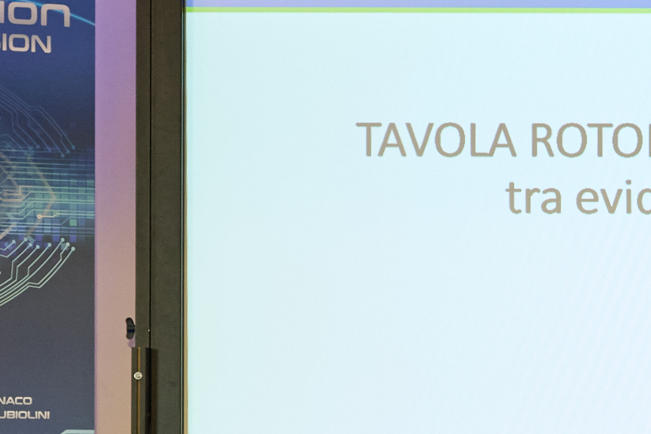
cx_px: 988
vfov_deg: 8.8
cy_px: 366
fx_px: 2803
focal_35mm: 155
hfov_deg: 12.6
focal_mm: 37
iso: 1600
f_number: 5
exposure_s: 1/100
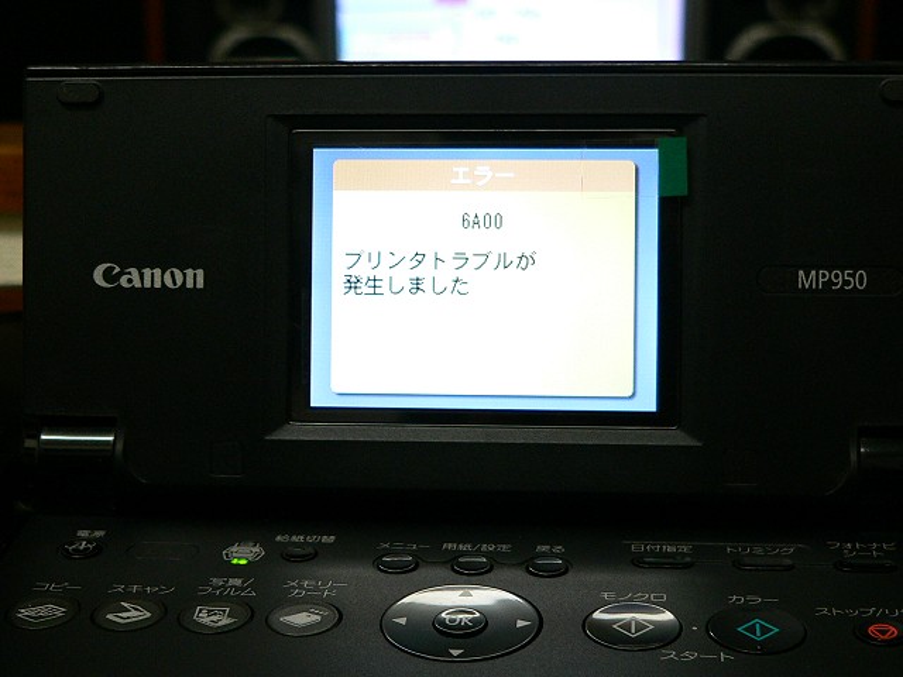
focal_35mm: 70
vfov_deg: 21.0
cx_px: 452
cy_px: 338
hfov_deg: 27.8
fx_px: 1826
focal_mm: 11.7
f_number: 2.8
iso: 200
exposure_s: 1/15
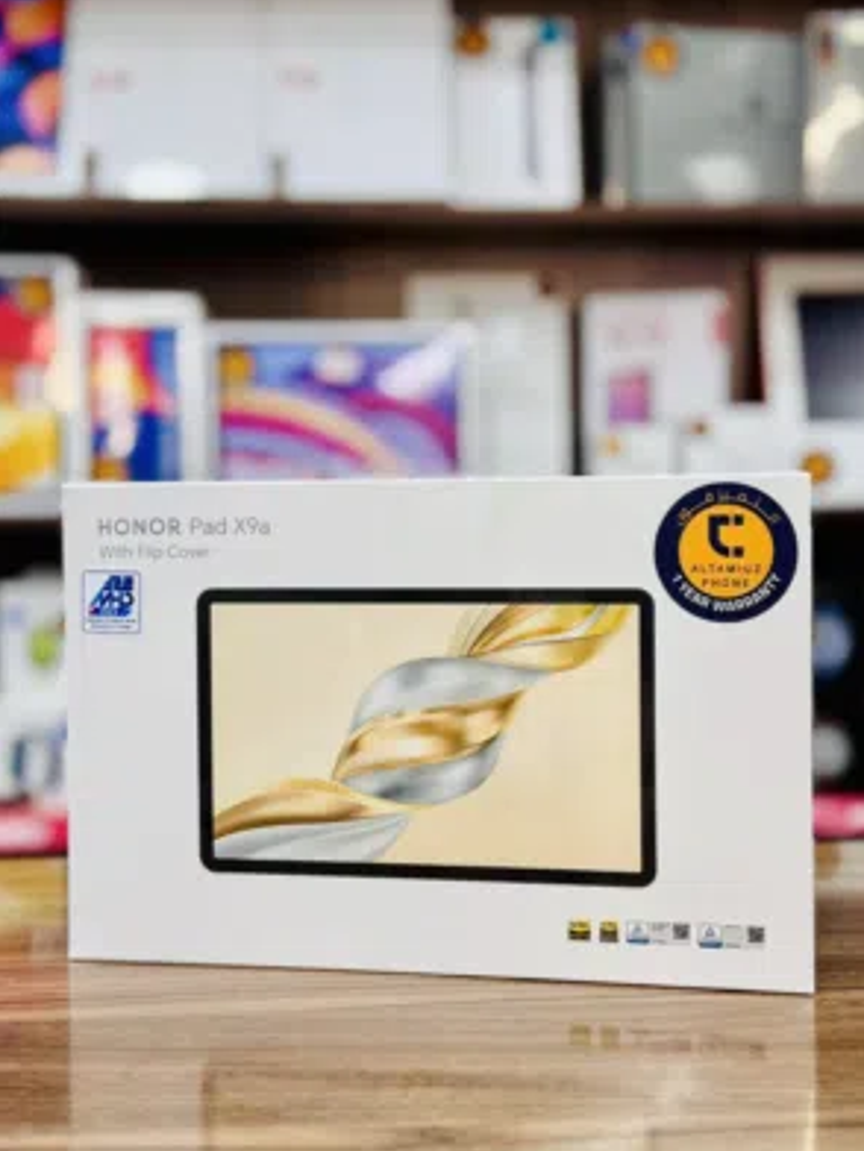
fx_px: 1631
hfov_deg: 29.7
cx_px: 438
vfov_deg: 38.9
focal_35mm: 49
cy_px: 576
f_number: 1.78
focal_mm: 6.76
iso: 50
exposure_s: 1/100
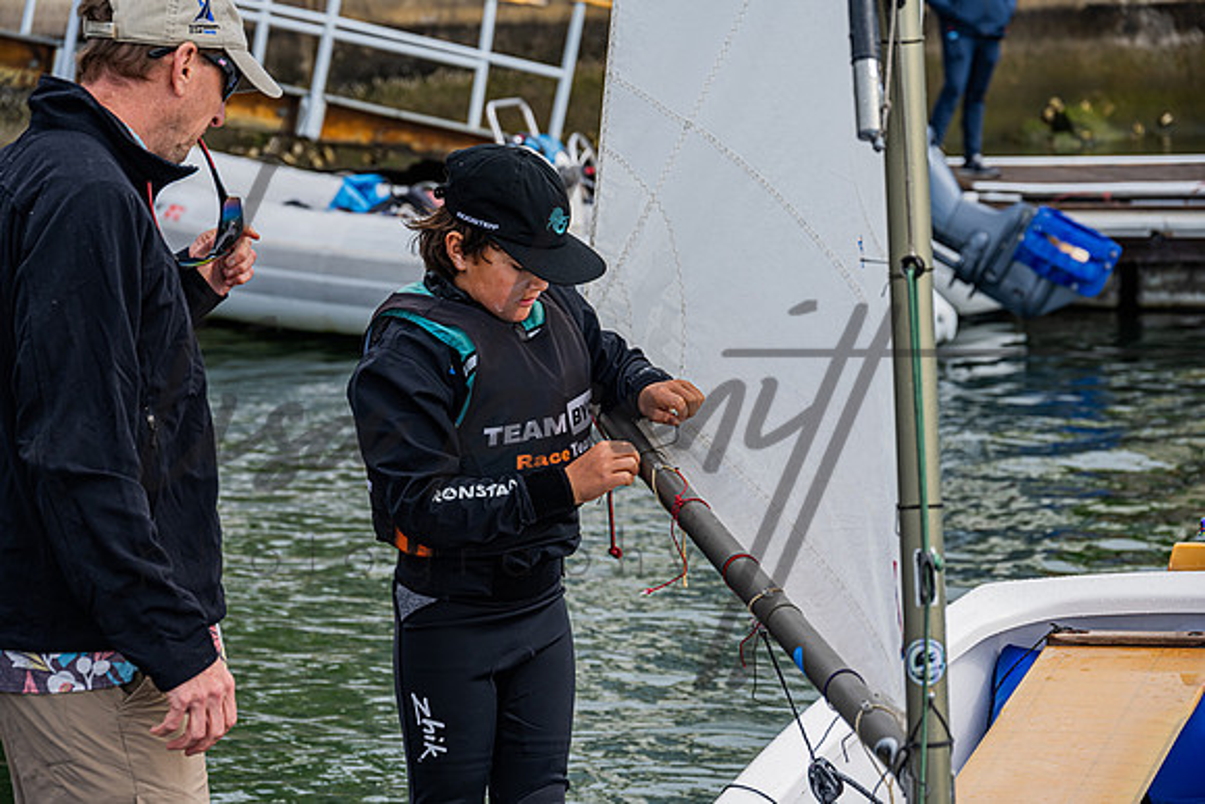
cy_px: 402
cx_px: 602
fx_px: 3314
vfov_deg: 13.8
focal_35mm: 99
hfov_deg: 20.6
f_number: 6.3
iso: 160
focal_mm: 99
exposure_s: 1/500
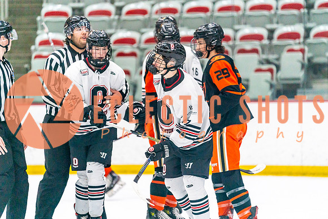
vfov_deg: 6.3
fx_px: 1992
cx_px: 164
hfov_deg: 9.4
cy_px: 110
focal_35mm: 219
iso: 3200
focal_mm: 200
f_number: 2.8
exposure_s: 1/1250
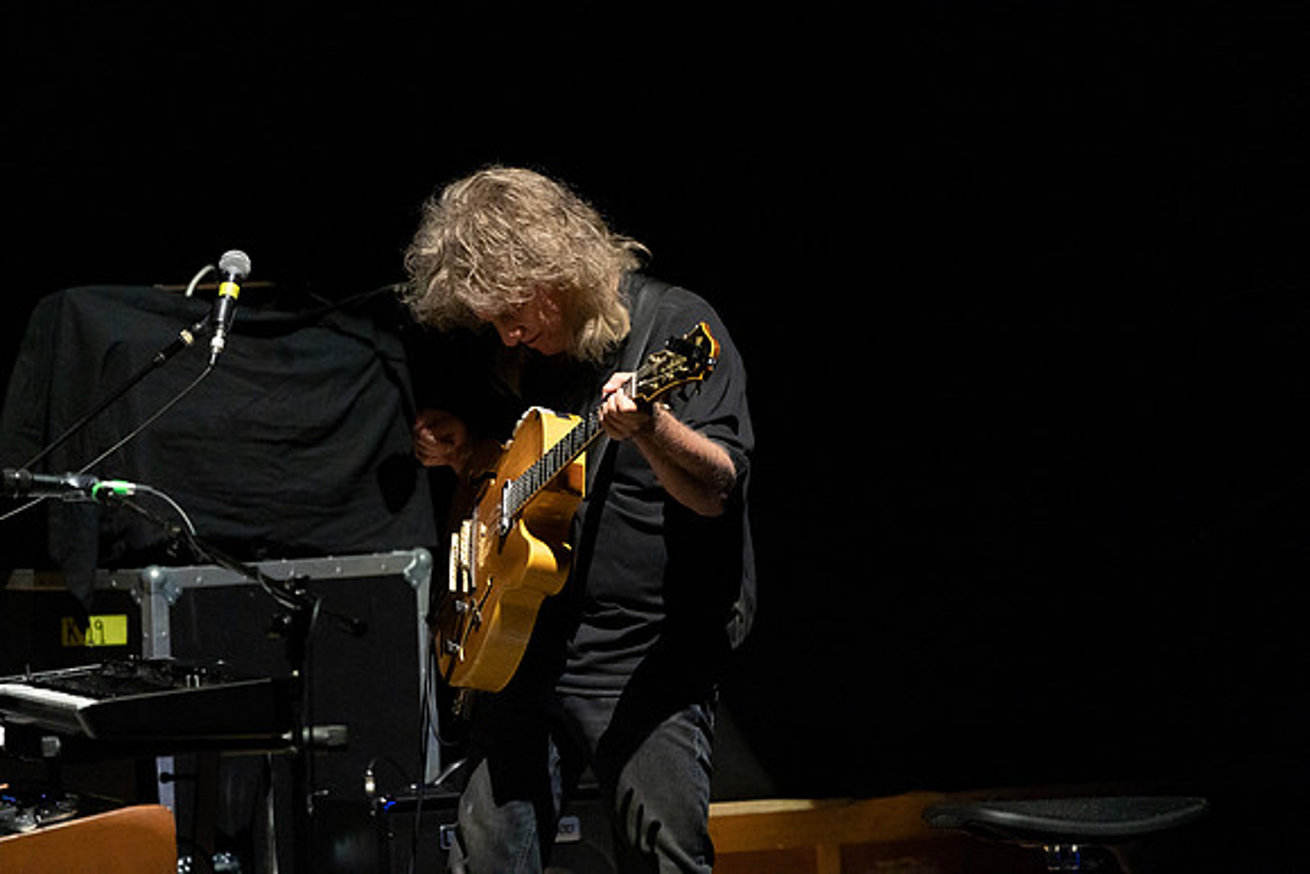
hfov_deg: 5.2
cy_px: 437
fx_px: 14340
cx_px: 655
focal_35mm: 394
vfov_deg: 3.5
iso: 3200
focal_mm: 394
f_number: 5.6
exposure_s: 1/250
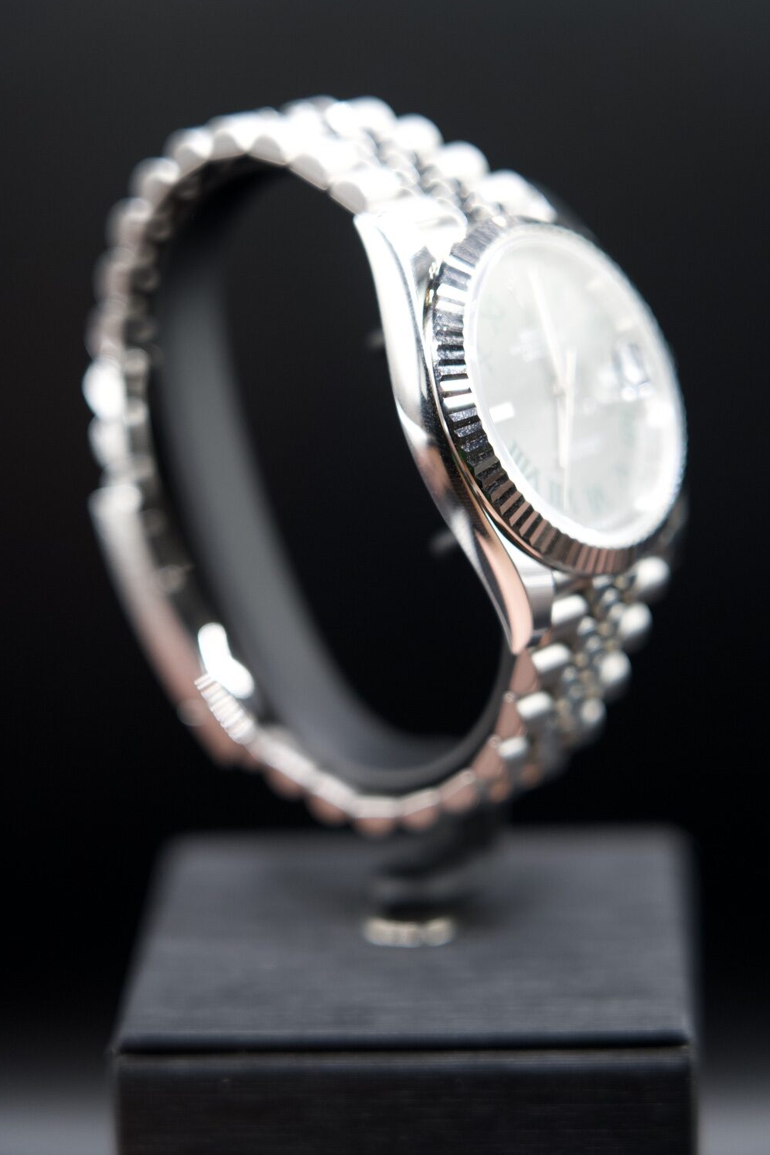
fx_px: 3400
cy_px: 574
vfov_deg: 19.3
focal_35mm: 106
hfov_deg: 12.9
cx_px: 386
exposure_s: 1/160
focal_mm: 105
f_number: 4
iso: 1600
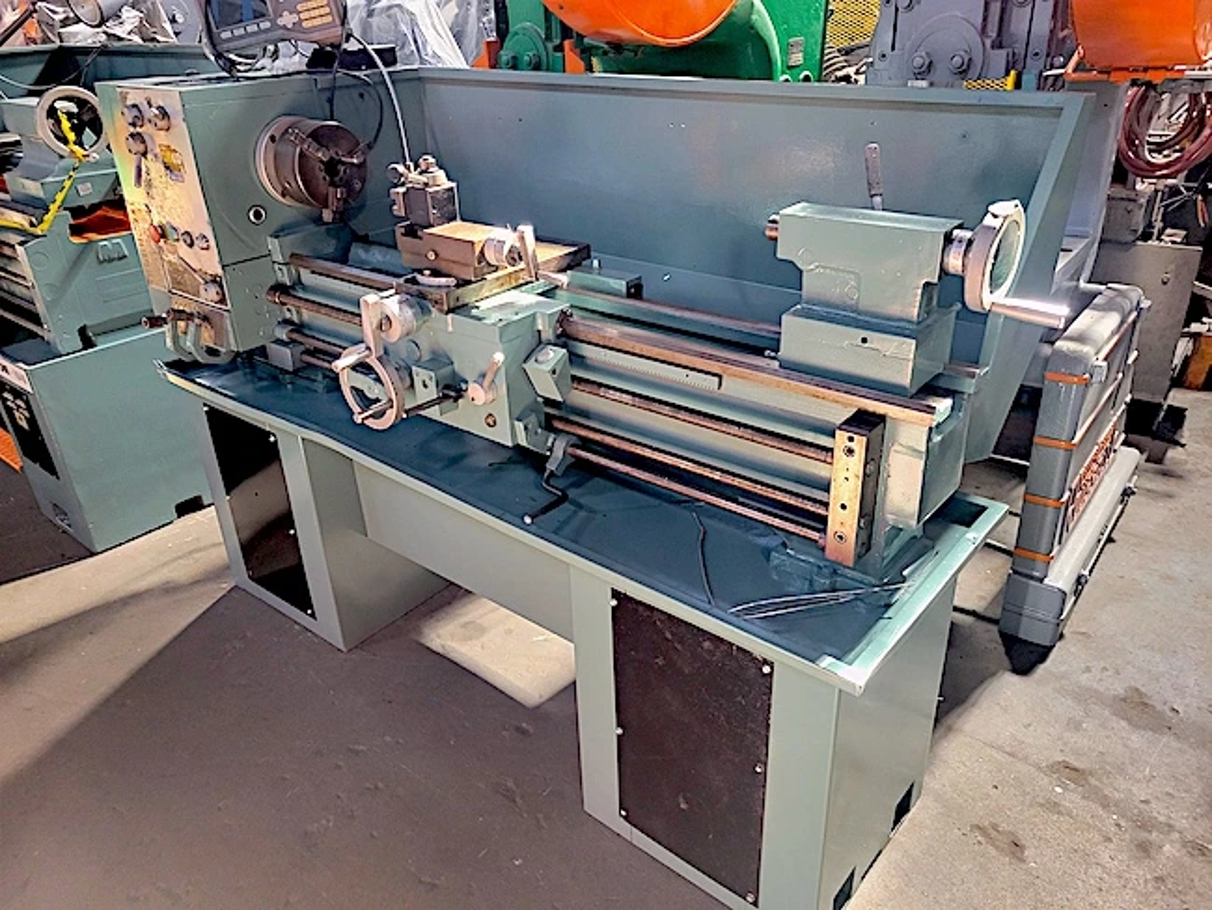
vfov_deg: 53.1
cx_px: 606
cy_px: 455
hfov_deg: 67.3
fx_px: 911
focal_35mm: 26
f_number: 1.8
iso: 500
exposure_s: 1/40
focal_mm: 5.4
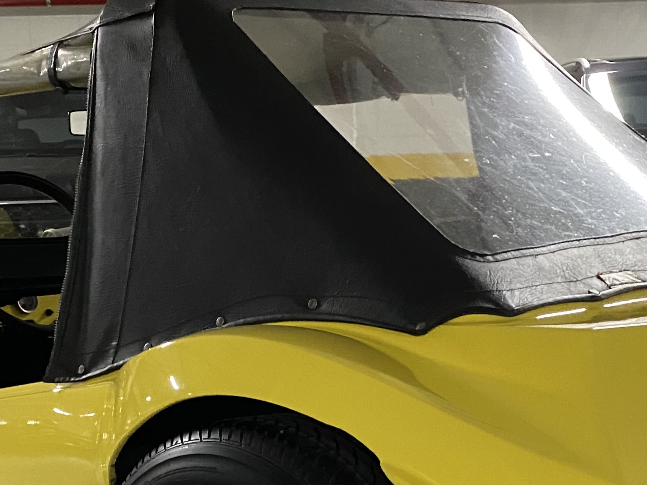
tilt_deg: -13.2
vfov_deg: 20.2
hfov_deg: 27.4
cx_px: 356
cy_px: 464
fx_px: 1327
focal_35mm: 71
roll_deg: +1.0
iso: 800
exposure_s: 1/24
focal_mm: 4.25
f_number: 1.8
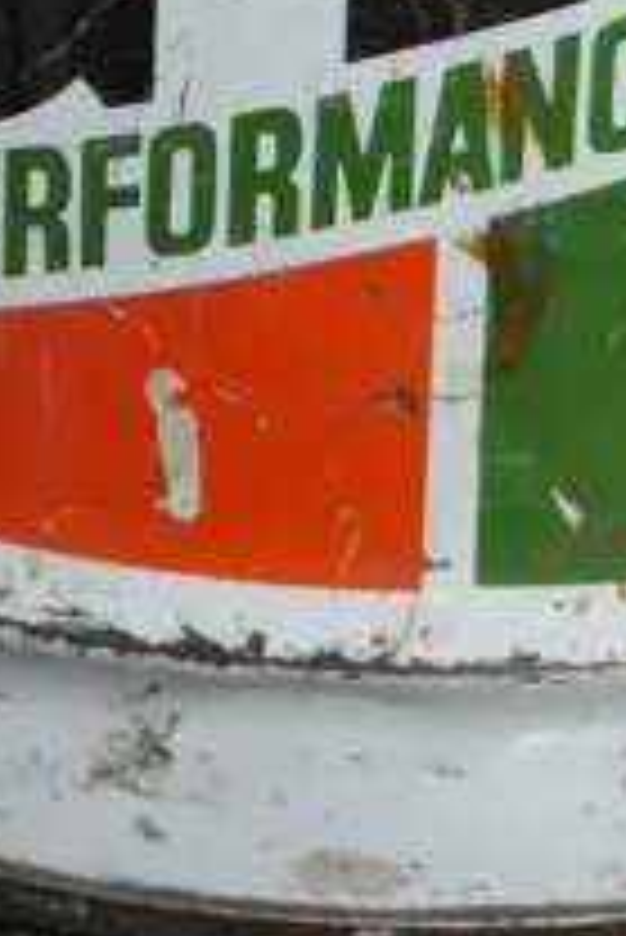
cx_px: 254
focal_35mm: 164
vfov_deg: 11.2
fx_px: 4270
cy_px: -999
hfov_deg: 8.4
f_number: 3.6
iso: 400
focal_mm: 16
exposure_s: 1/60
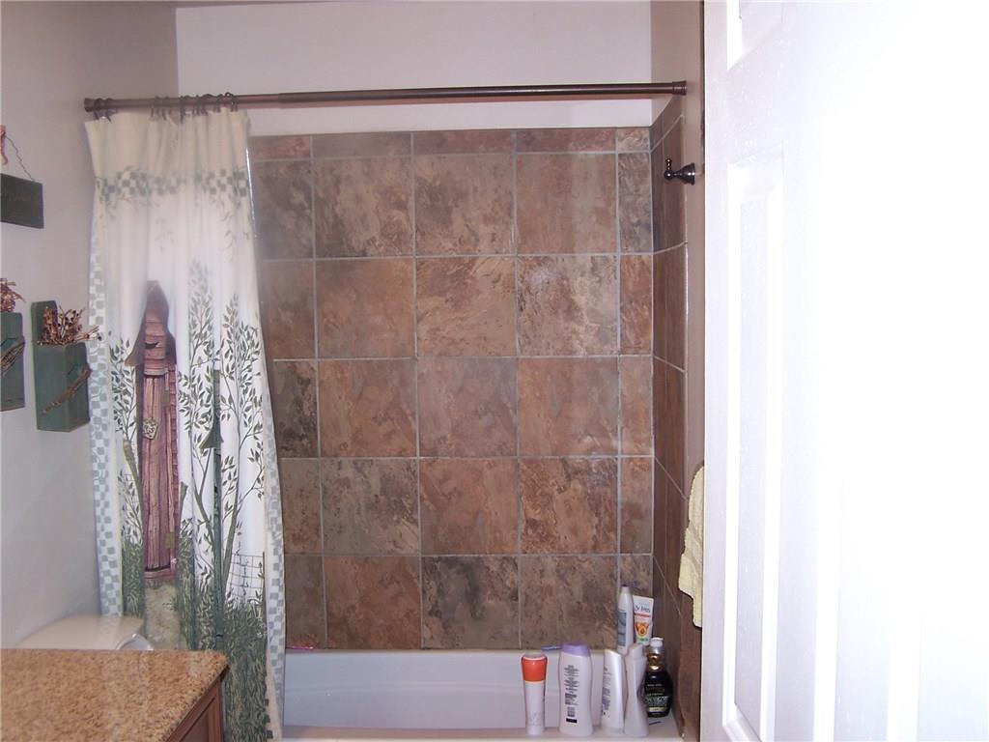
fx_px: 1086
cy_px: 371
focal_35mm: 38
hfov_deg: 49.0
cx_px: 494
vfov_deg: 37.7
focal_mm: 6.3
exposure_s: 1/60
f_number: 2.8
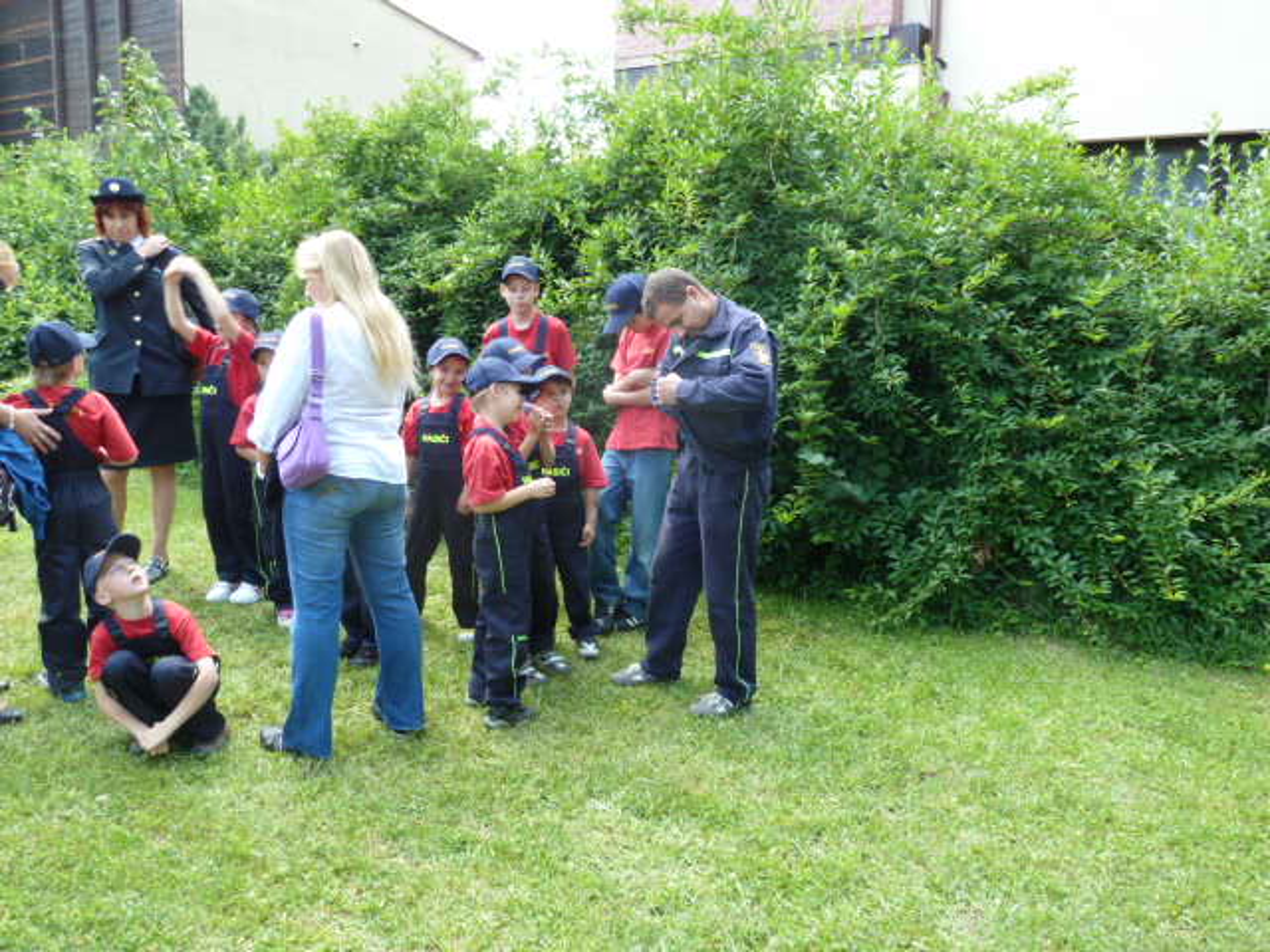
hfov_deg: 60.0
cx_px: 635
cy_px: 476
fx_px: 1101
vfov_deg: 46.8
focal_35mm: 30
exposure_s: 1/40
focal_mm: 5
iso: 80
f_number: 3.4
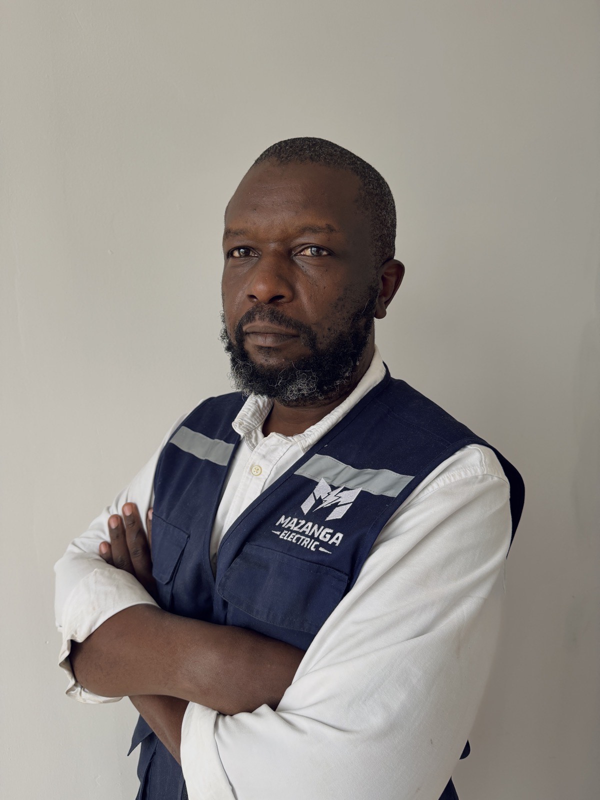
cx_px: 300
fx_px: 555
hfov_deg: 56.8
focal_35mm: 24
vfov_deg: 71.6
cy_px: 400
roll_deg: +0.6
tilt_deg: -11.3
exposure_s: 1/121
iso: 125
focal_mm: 6.76
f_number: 1.78
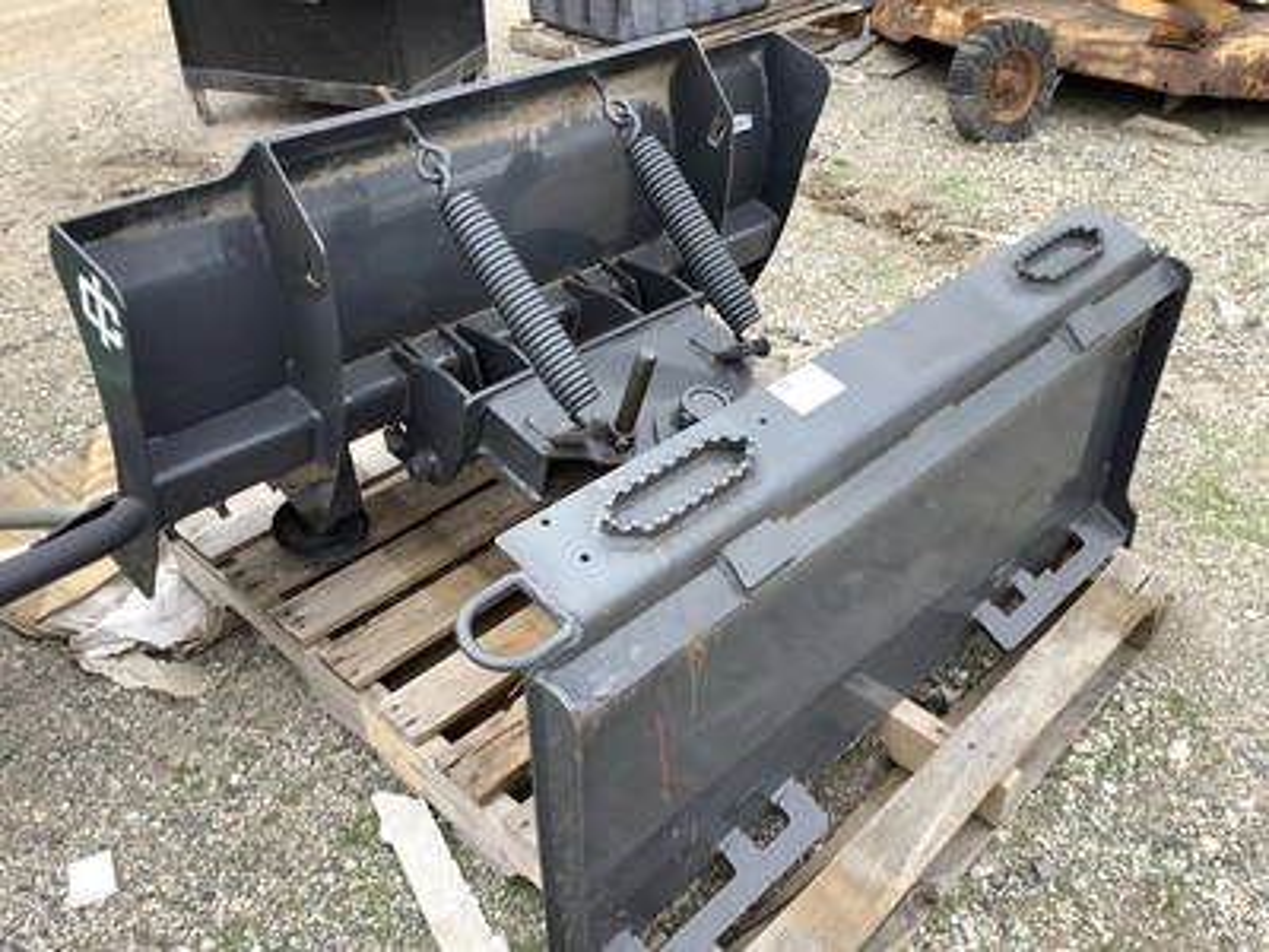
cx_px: 634
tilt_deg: -34.2
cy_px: 476
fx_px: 1136
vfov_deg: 45.4
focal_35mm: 31
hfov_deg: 58.4
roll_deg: -1.1
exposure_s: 1/120
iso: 40
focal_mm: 3.3
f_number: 2.4
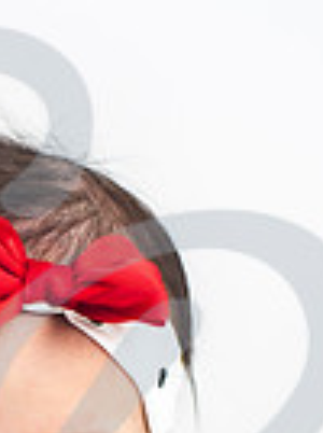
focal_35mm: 162
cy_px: 572
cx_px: -100
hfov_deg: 9.0
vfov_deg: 11.9
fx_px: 2022
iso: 64
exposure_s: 1/200
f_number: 2.8
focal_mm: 50
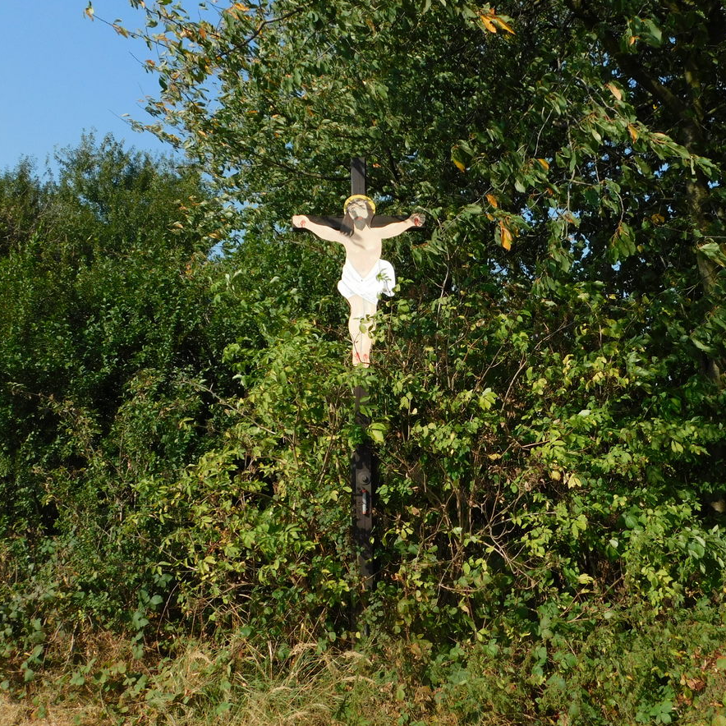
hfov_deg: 45.9
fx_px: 854
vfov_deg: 46.0
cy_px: 358
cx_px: 421
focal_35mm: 36
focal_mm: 5.3
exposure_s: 1/1250
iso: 125
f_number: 3.2
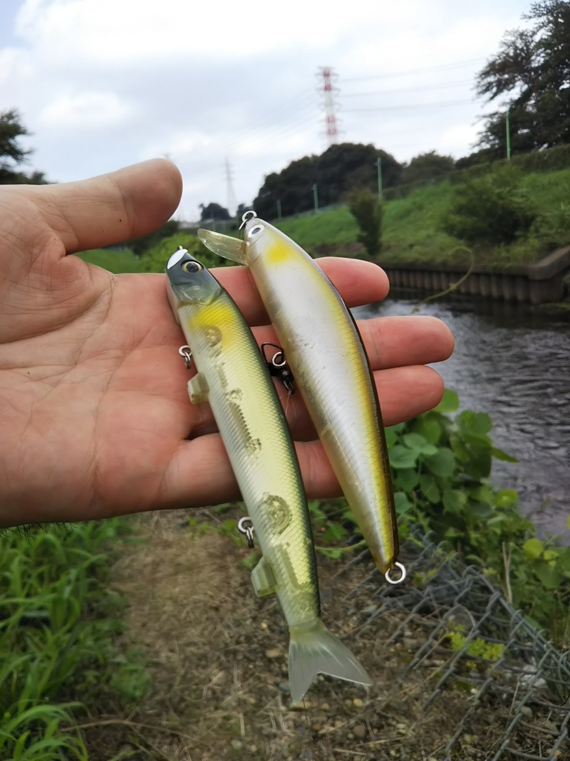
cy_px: 380
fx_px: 659
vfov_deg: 60.0
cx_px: 285
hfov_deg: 46.8
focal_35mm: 30
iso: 20
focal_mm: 4
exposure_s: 1/613
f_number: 2.2
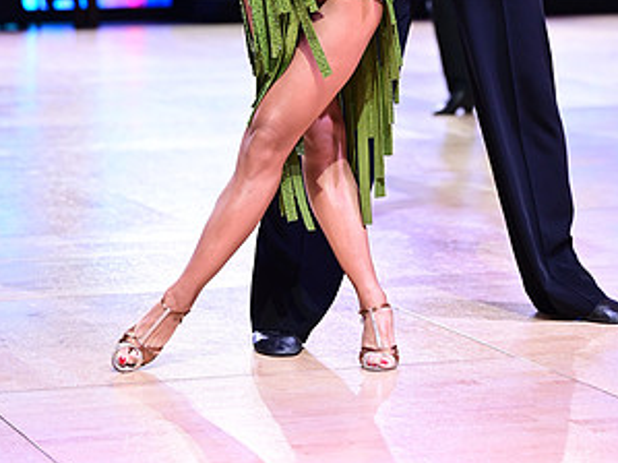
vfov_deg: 9.8
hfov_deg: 13.3
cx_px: 343
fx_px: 2659
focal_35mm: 149
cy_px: -72
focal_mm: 80
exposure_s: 1/500
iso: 2000
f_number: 2.8
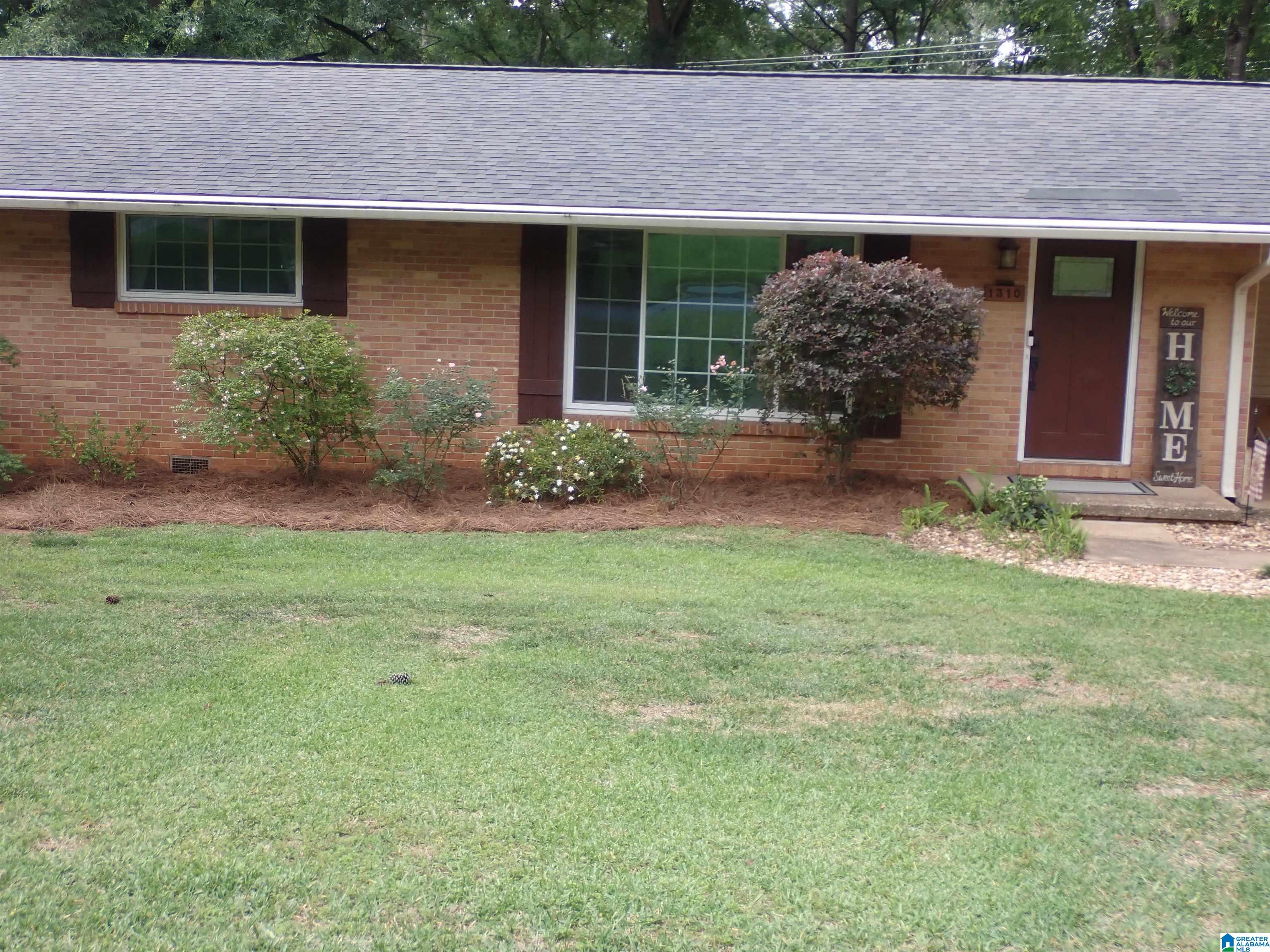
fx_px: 1834
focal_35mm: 50
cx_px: 635
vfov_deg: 29.1
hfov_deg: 38.2
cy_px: 476
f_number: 3.2
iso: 100
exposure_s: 1/125
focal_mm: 9.01
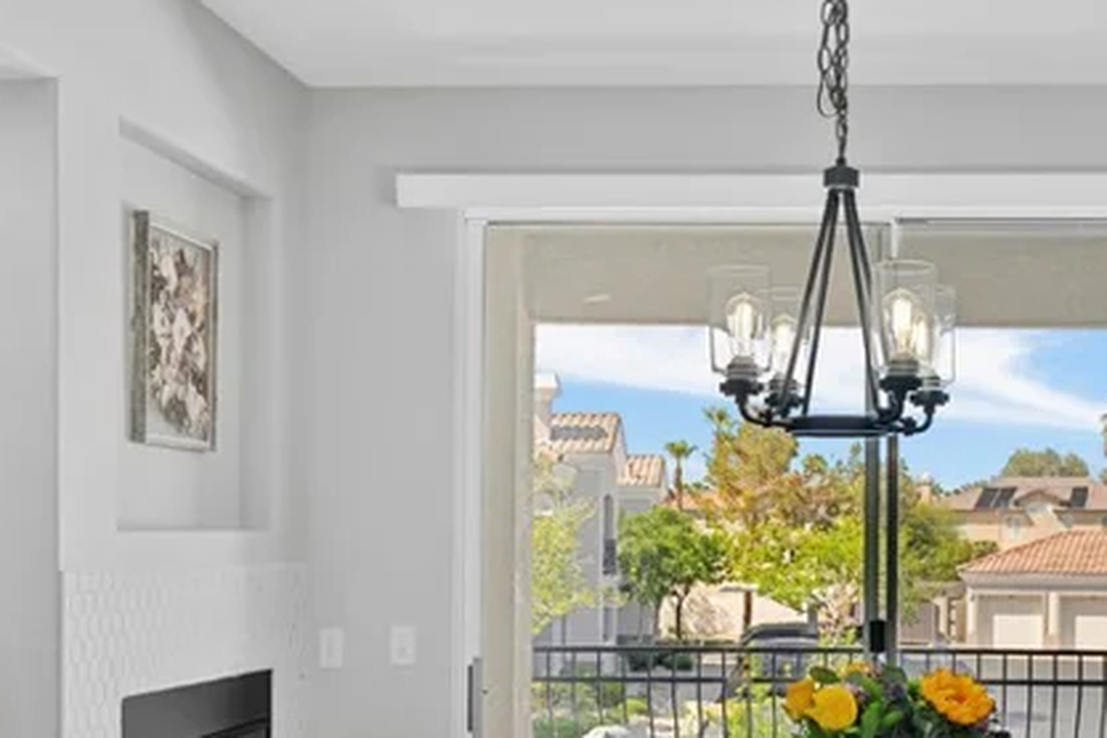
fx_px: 1660
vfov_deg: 24.8
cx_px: 860
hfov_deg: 35.8
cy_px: 543
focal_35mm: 54
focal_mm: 22
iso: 500
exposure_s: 1/5
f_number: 8
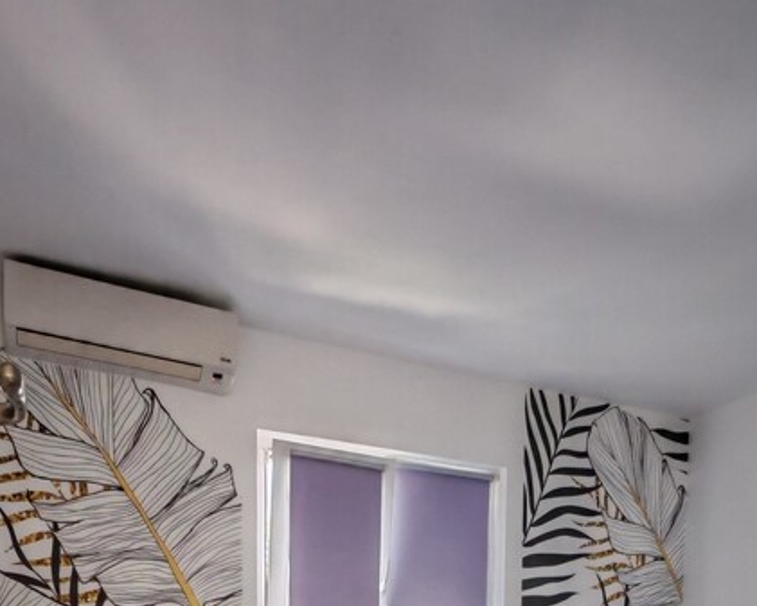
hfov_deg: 47.7
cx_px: 453
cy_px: 779
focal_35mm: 38
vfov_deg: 31.0
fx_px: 852
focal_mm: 1.96
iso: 400
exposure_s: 1/50
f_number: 2.2
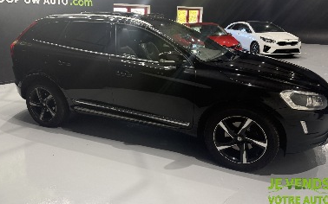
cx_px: 154
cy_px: 76
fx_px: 250
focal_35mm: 28
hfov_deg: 66.4
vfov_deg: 44.1
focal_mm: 6.76
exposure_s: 1/100
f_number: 1.78
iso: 200
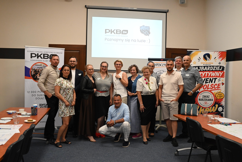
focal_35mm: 35
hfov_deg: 54.4
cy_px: 81
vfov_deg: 37.9
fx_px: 235
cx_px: 121
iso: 2500
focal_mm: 35
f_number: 5.6
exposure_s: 1/125
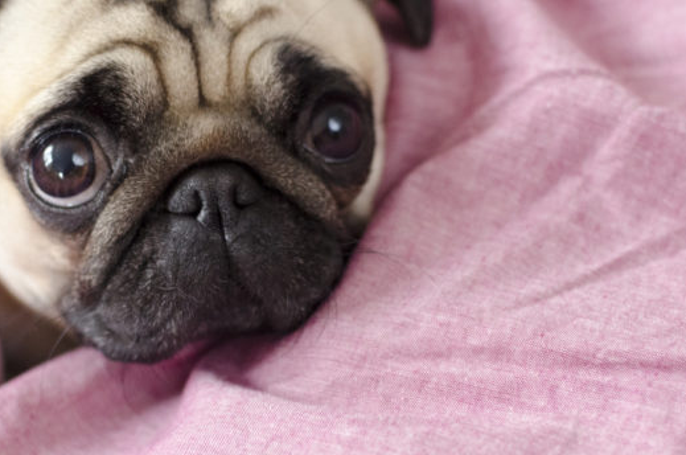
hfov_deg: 26.0
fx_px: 1479
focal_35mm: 78
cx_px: 262
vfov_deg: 17.5
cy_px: 220
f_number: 2.8
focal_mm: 35
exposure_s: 1/60
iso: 2000
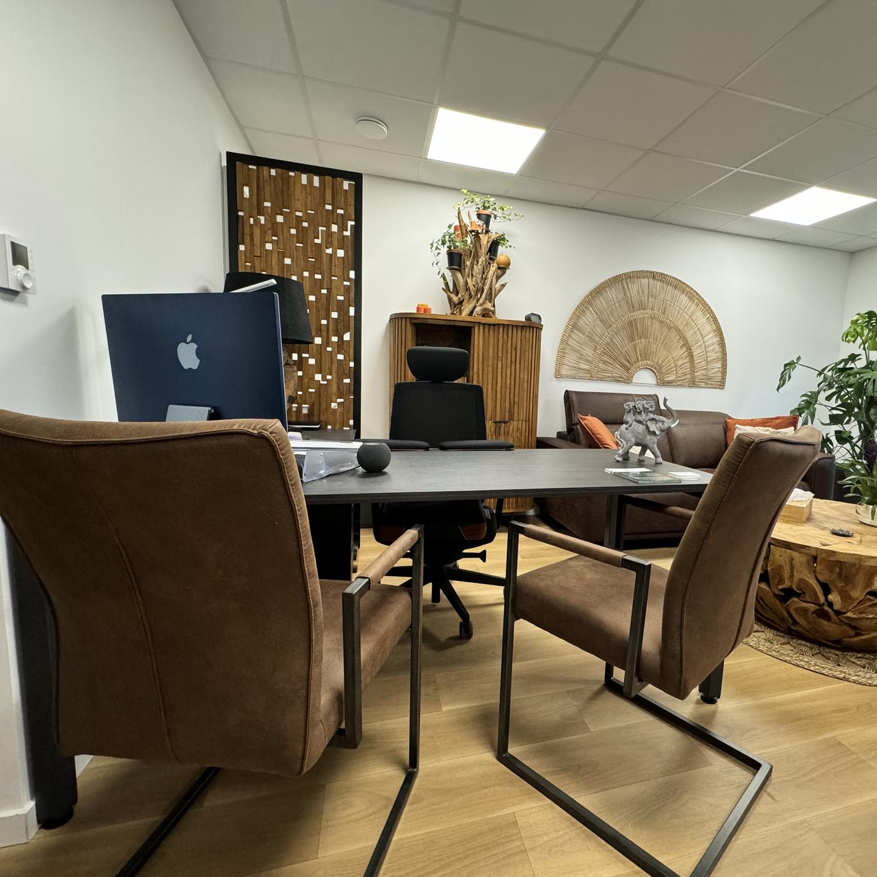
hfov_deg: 83.0
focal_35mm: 17
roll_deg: -2.0
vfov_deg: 84.0
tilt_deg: -6.9
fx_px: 487
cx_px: 522
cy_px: 445
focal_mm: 2.22
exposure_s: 1/100
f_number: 2.2
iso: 320
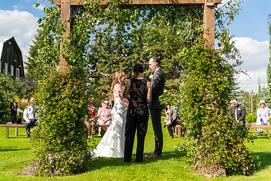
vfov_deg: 24.6
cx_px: 136
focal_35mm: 55
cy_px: 90
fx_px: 414
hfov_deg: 36.2
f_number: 2.8
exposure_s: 1/4000
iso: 400
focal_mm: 55
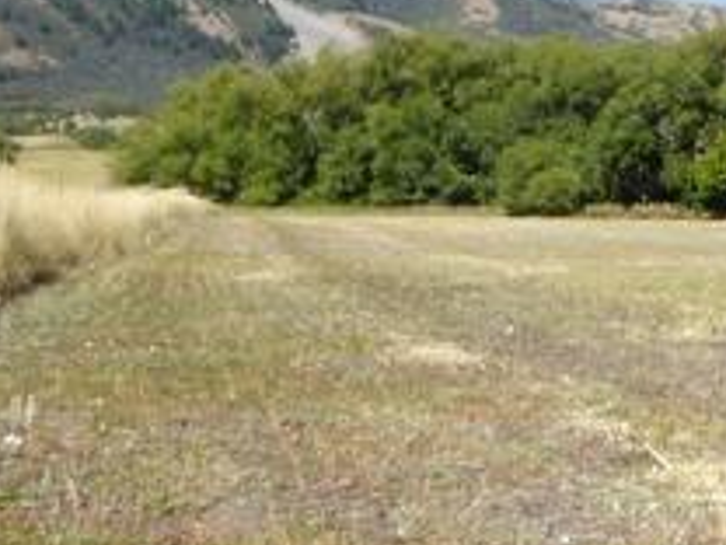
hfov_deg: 24.8
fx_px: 1552
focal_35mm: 74
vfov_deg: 19.5
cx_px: 764
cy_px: 31
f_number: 3.3
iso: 100
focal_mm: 4.3
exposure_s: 1/1300
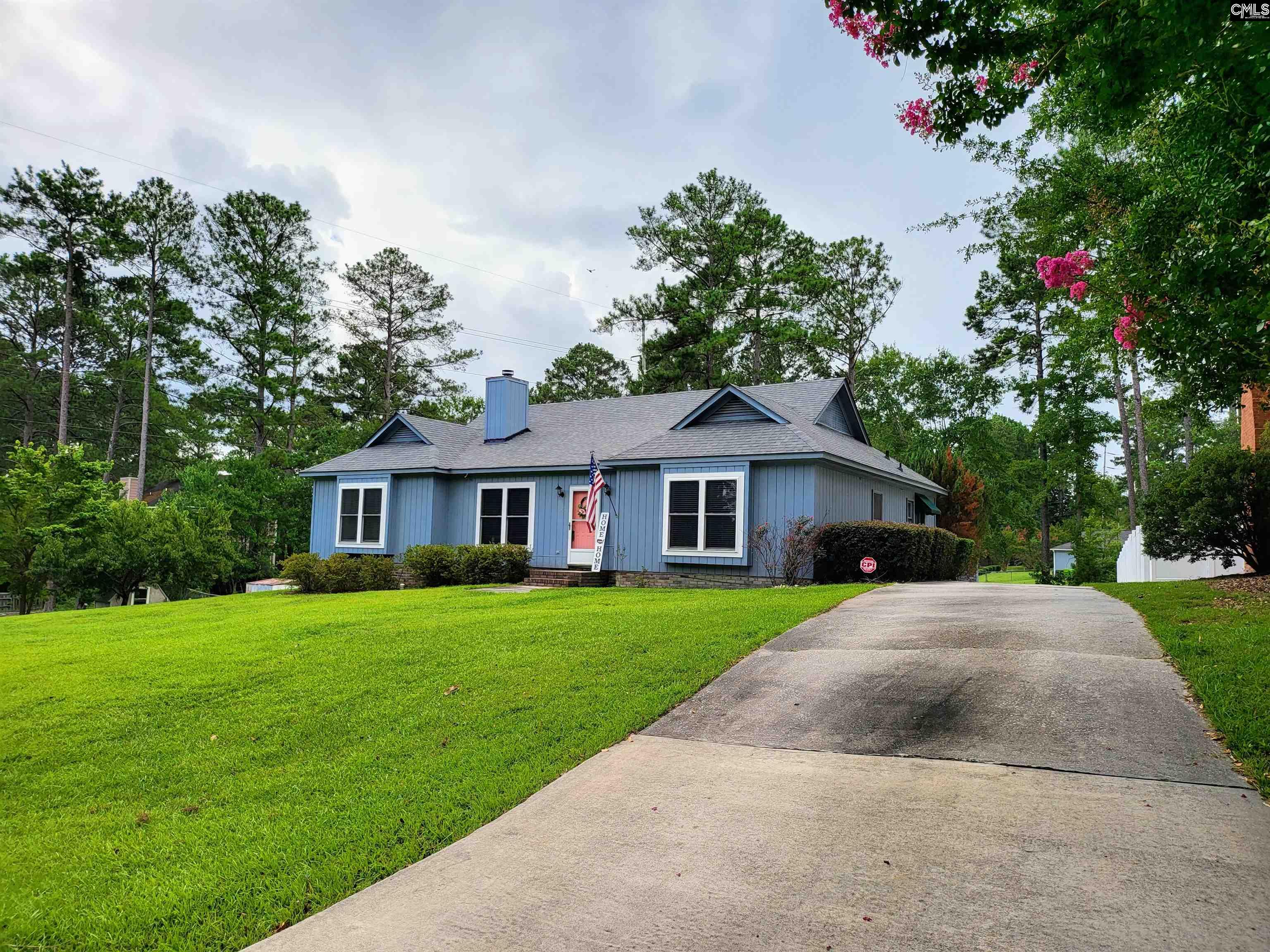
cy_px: 476
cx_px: 635
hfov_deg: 71.6
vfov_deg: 56.8
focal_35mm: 24
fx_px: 881
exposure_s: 1/1559
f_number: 1.8
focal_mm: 5
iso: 40
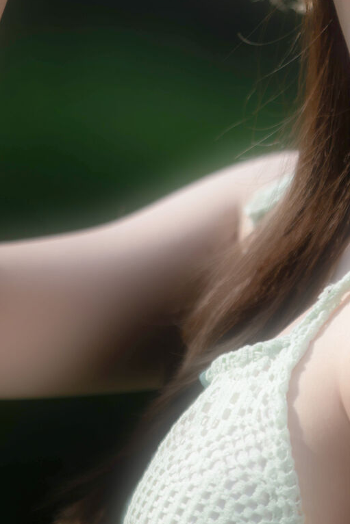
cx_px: 328
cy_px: 131
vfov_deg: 4.6
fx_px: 6472
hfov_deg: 3.1
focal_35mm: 444
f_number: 2.8
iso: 100
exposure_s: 1/1250
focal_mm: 190
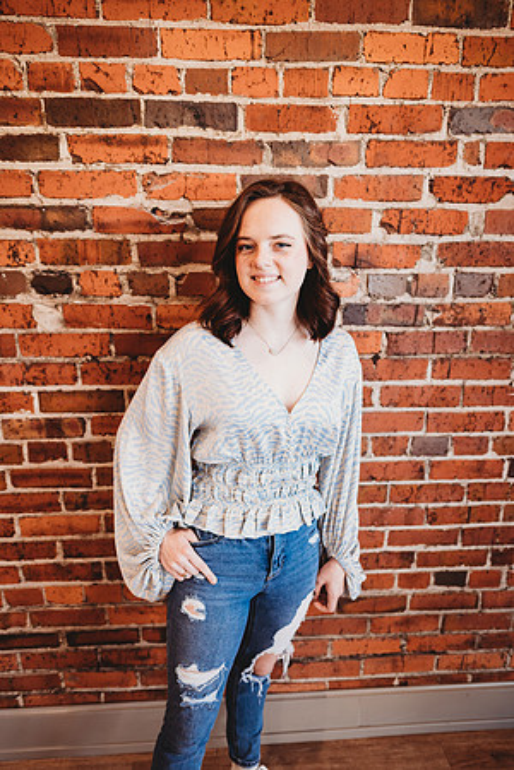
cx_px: 257
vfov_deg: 73.7
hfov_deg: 53.1
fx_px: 514
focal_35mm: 24
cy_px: 385
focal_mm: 24
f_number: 2.2
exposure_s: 1/160
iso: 500
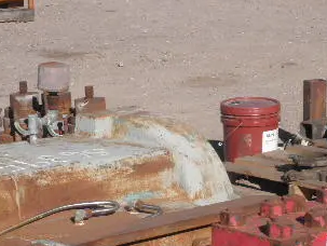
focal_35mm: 154
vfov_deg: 9.6
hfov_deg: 12.8
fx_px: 1456
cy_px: 250
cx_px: 149
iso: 64
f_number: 11.3
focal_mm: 12.9
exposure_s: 1/125
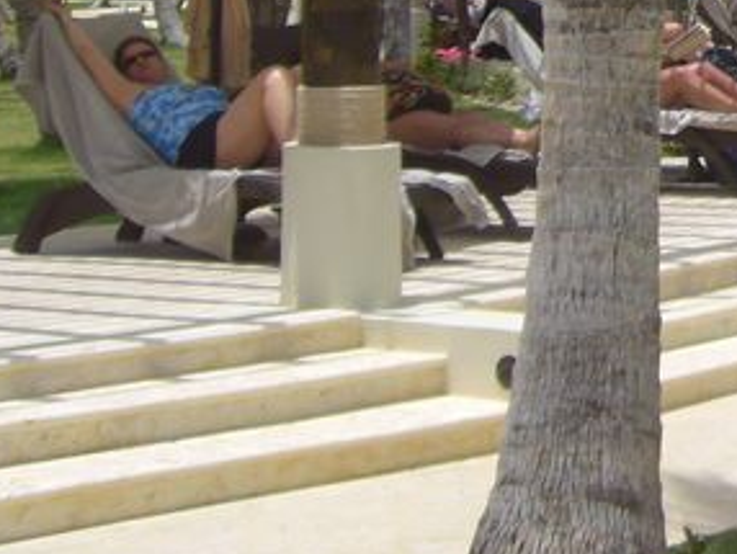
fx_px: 2898
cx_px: 1247
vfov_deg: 10.4
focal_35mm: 136
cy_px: -363
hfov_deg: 13.3
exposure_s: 1/200
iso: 64
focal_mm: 6.2
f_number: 8
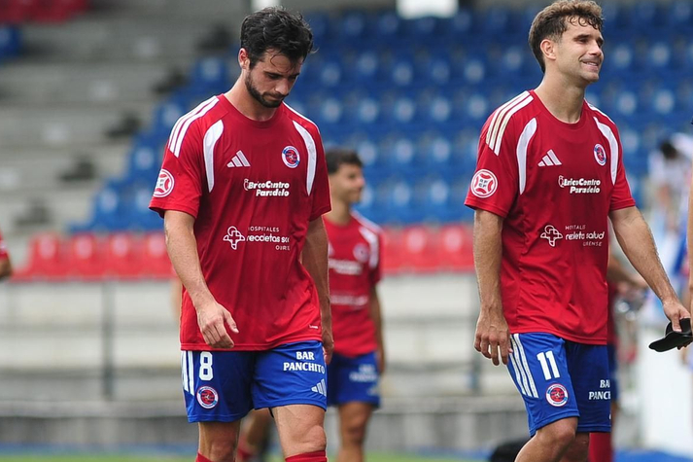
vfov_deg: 2.0
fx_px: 12951
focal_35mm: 673
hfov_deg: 3.1
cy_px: 188
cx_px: 523
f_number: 4
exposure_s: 1/1000
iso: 500
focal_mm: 300
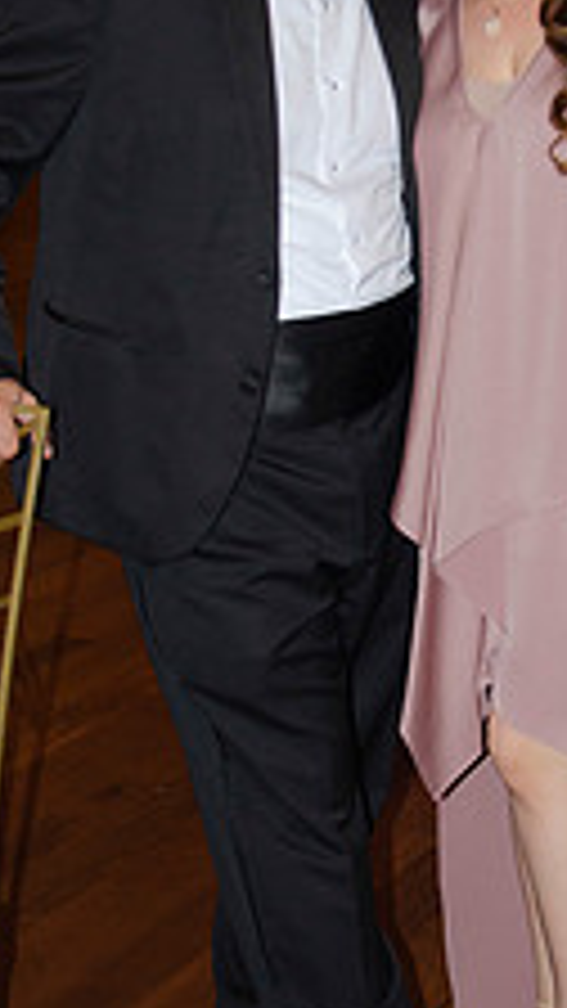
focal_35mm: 82
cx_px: 360
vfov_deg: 25.8
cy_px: 392
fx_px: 2192
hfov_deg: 14.7
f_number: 4.5
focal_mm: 26
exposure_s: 1/60
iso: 640
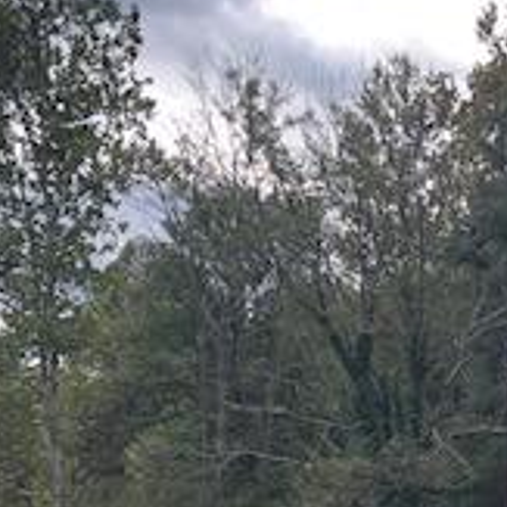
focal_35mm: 97
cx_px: 523
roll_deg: +1.6
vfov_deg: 16.9
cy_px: 659
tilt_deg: -1.7
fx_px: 1607
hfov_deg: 17.5
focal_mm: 3.99
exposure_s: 1/813
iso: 20
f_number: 1.8
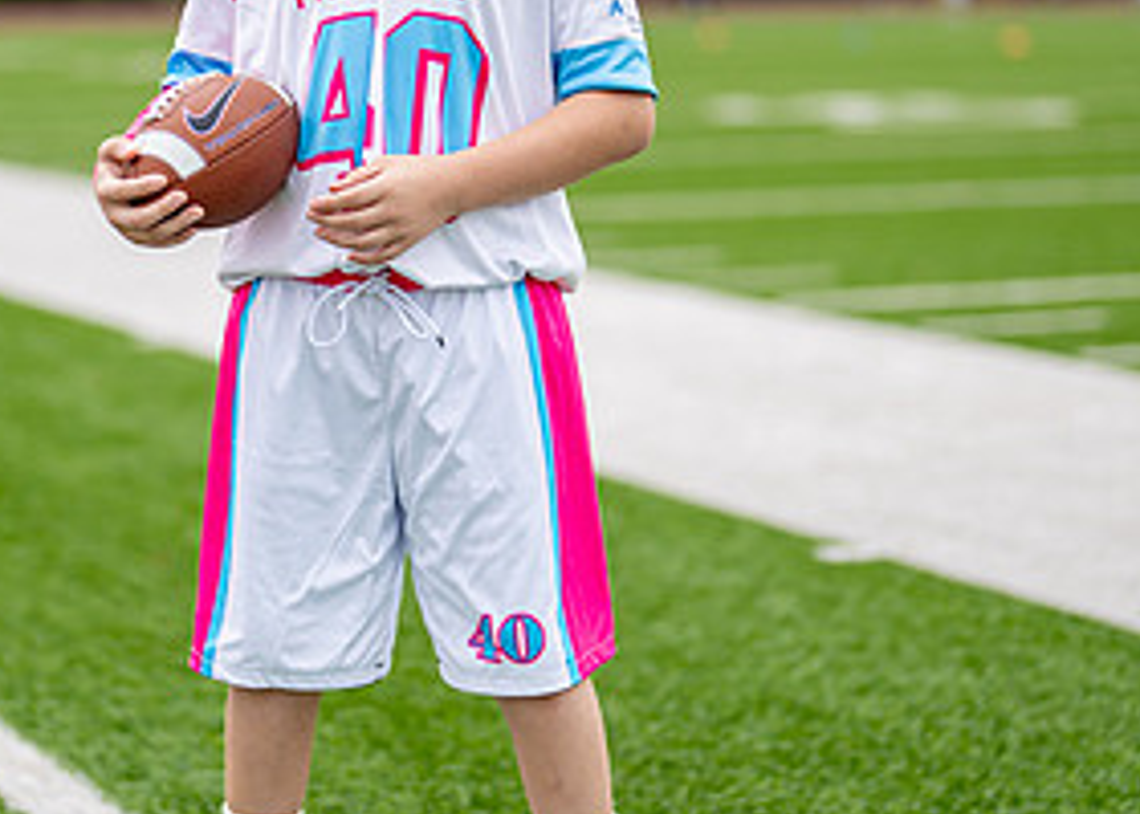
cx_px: 443
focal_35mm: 122
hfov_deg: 16.4
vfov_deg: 11.7
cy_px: 234
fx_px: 3950
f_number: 1.2
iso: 100
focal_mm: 50
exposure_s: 1/10000
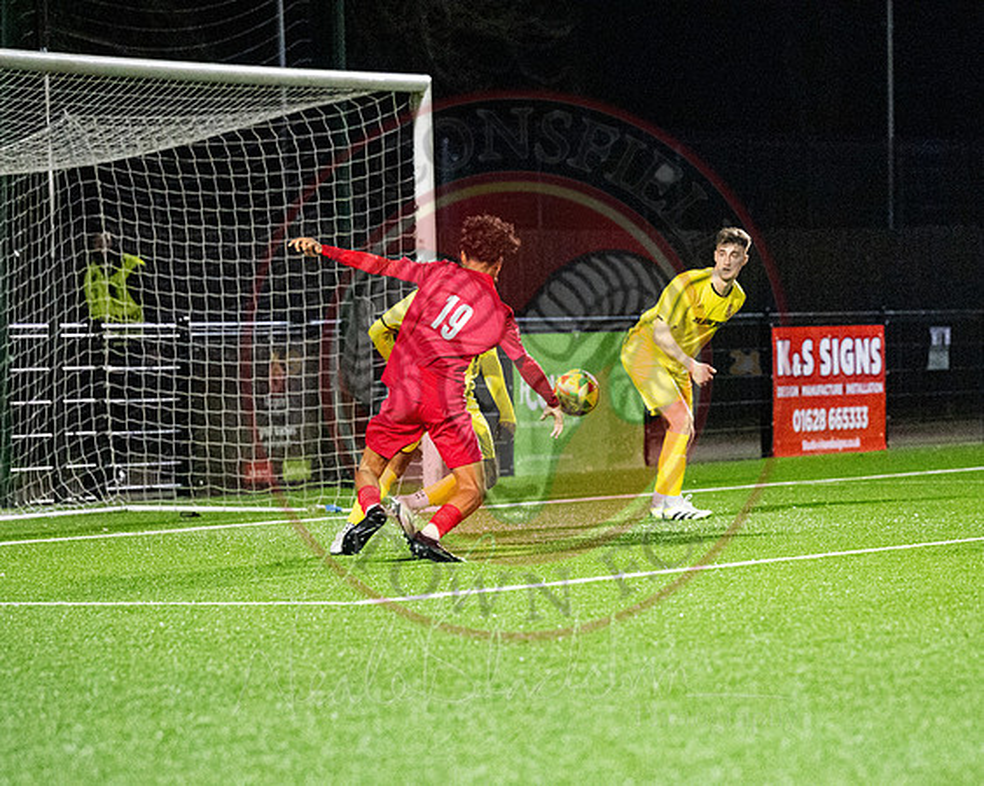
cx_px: 680
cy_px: 618
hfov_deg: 8.0
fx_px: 6999
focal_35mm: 240
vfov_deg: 6.4
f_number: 2.8
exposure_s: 1/1000
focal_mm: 135
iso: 8000
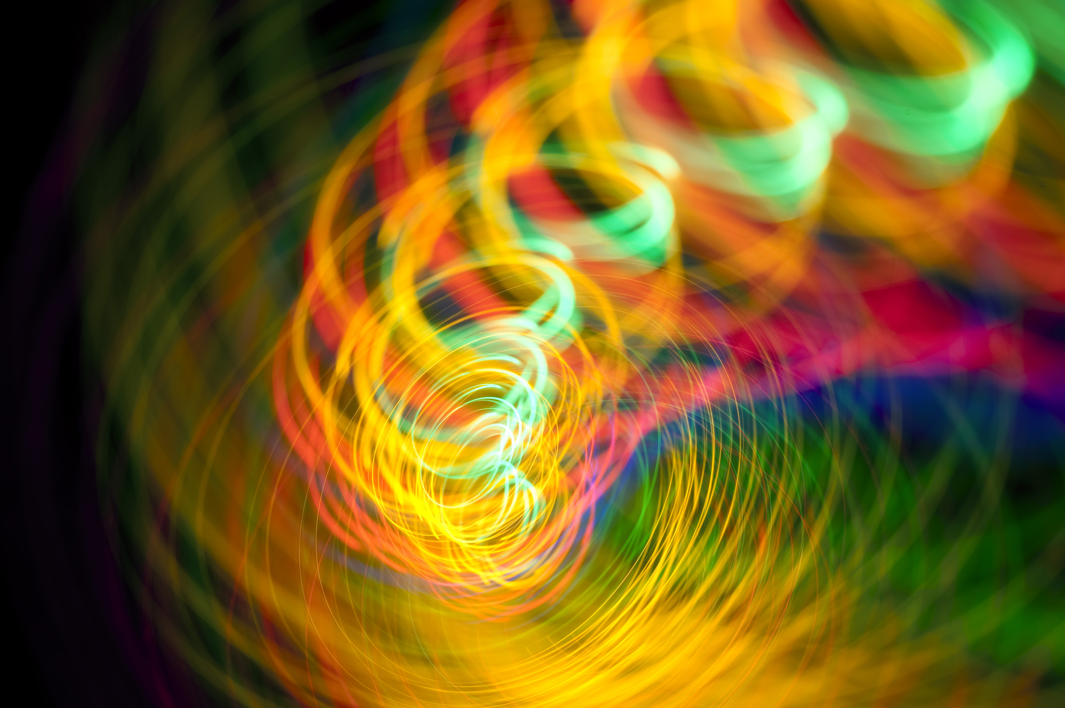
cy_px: 354
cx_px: 532
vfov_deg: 27.0
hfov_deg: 39.6
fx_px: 1478
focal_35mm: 50
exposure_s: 1.2
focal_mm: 50
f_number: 11
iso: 200
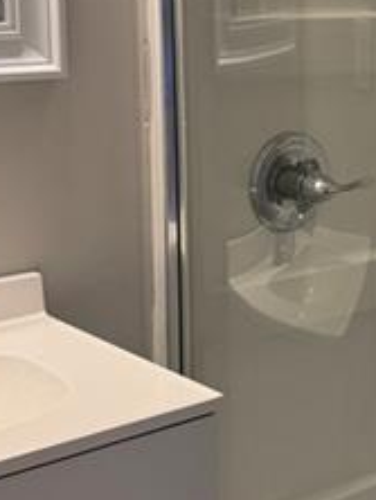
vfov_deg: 23.5
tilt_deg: -11.9
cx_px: 511
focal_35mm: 83
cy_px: 200
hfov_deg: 16.6
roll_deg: -2.2
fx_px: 1200
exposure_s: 1/156
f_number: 1.78
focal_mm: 6.76
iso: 200
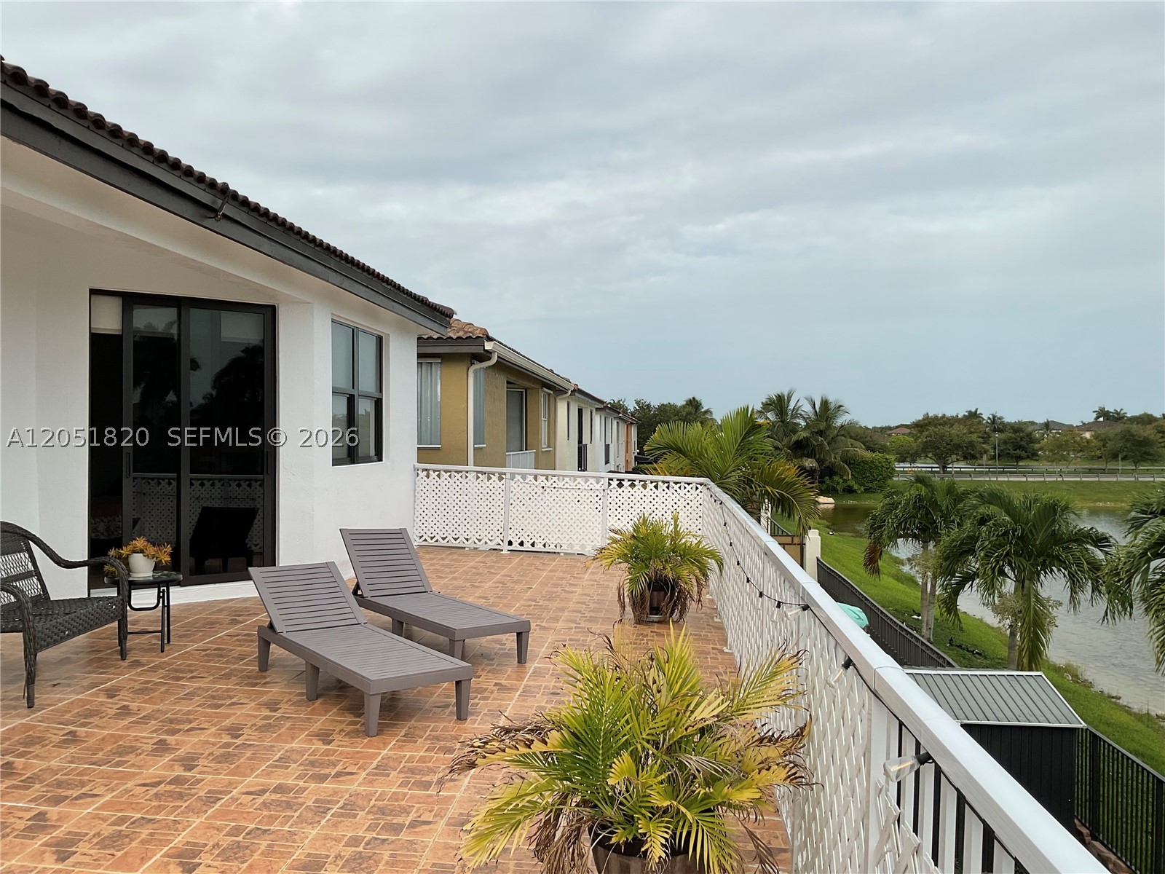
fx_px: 976
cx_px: 582
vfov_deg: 48.2
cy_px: 437
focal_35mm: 29
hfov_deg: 61.7
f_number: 1.8
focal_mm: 3
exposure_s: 1/1250
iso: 16
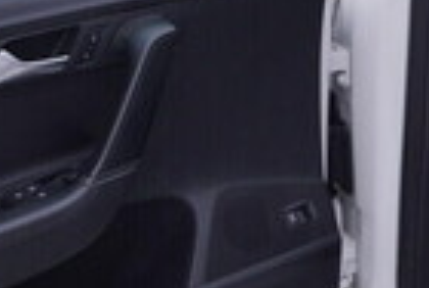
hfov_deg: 14.3
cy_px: 100
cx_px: 404
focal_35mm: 141
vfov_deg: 9.8
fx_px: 1684
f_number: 4
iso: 125
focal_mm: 24
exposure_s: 1/60
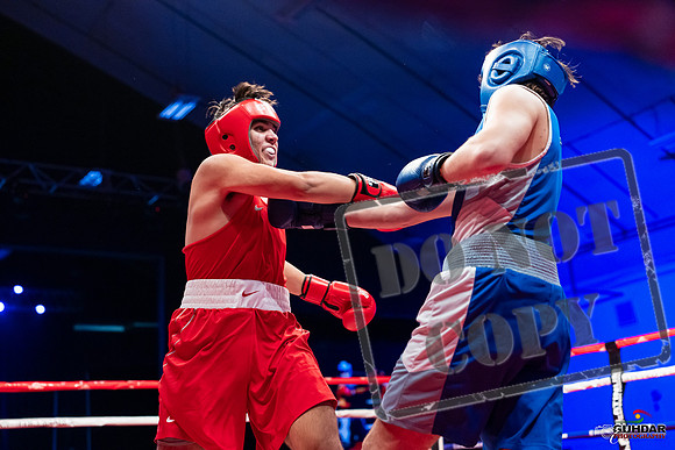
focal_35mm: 50
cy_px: 225
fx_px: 938
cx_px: 338
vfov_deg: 27.0
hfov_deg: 39.6
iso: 4000
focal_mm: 50
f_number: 2.8
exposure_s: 1/1000
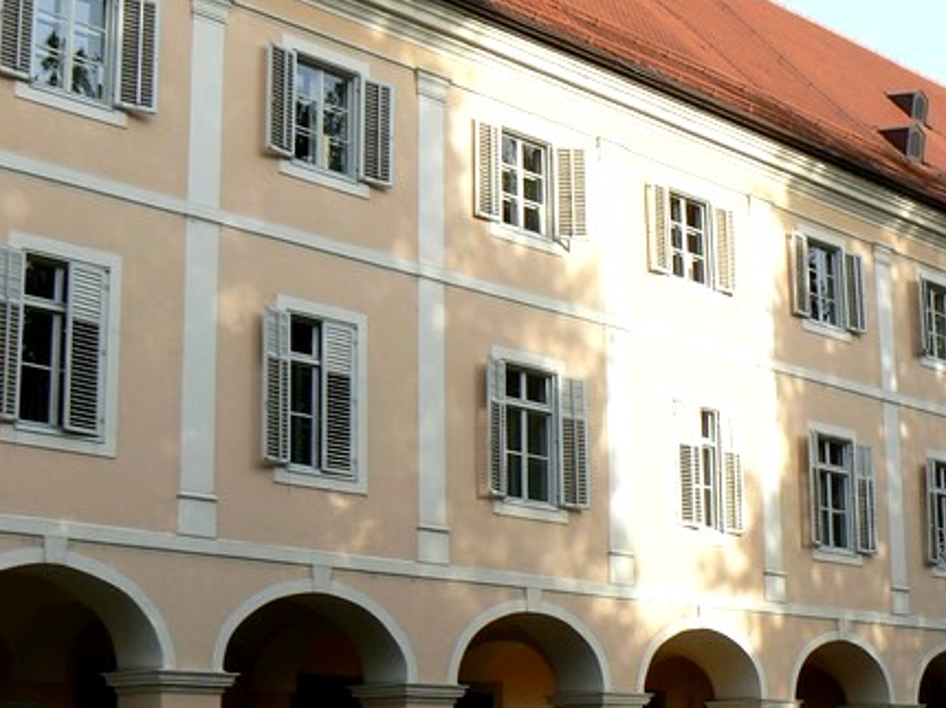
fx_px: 1830
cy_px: 427
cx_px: 546
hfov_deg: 28.9
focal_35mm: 67
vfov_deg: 21.9
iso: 80
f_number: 5.6
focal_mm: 6
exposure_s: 1/500
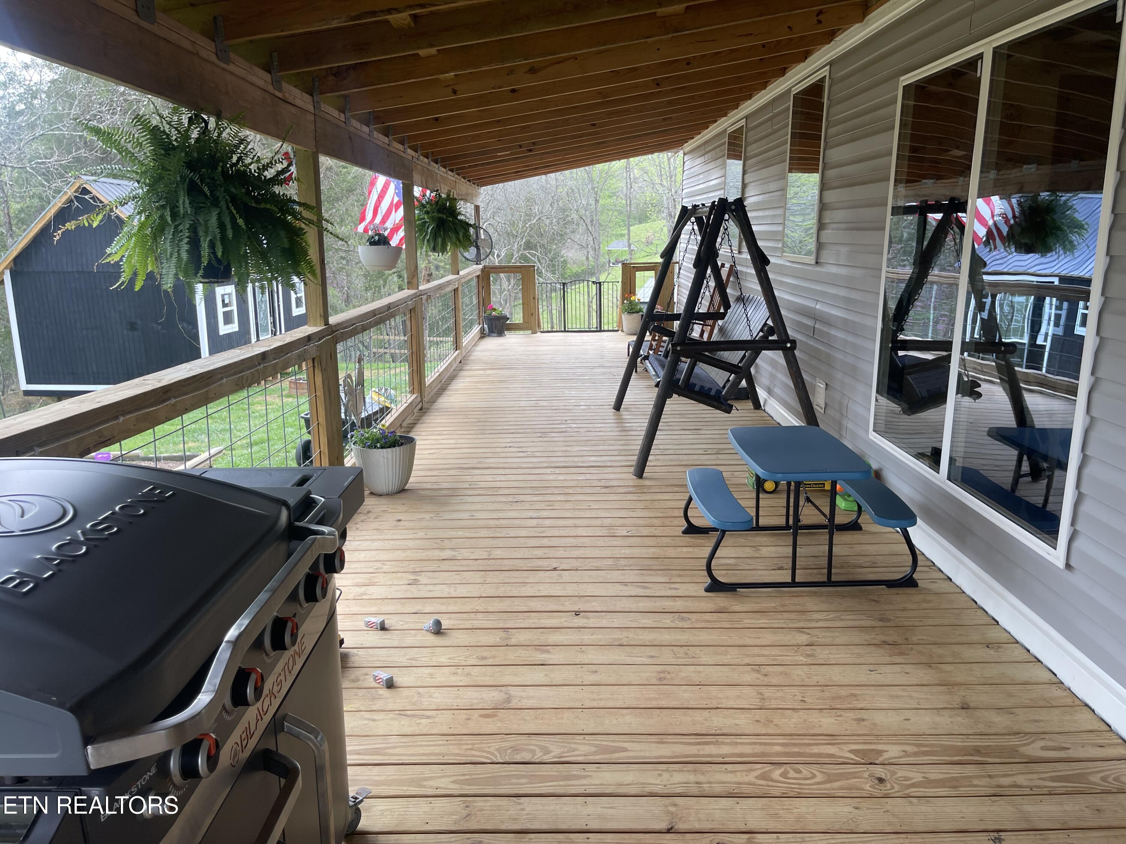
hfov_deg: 69.4
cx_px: 563
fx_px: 813
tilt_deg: -12.1
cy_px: 422
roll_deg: +0.5
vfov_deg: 54.9
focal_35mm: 25
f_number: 1.6
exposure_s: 1/248
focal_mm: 5.1
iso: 32
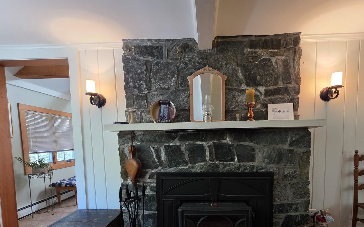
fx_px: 169
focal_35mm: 17
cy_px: 154
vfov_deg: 66.0
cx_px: 198
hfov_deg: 94.1
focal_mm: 2.2
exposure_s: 1/60
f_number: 1.9
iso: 250
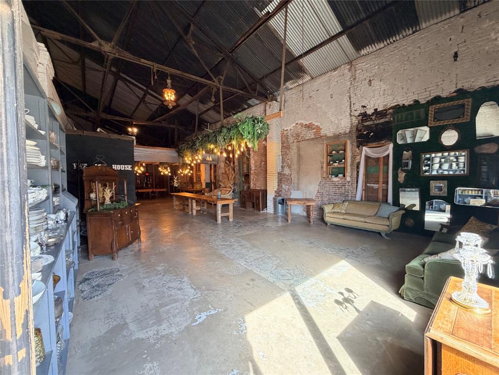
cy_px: 188
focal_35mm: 14
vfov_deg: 85.7
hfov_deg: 102.1
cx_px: 250
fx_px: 202
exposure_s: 1/120
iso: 200
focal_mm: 2.22
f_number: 2.2
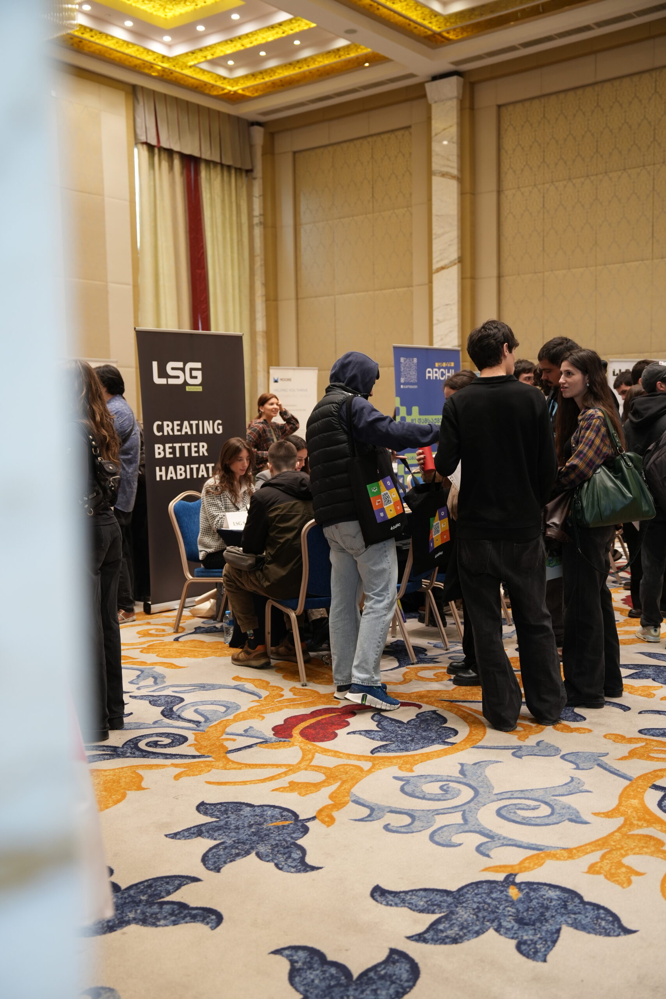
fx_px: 1054
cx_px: 333
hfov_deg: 35.1
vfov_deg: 50.7
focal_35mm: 38
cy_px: 500
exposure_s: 1/80
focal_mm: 38
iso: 800
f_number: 2.8
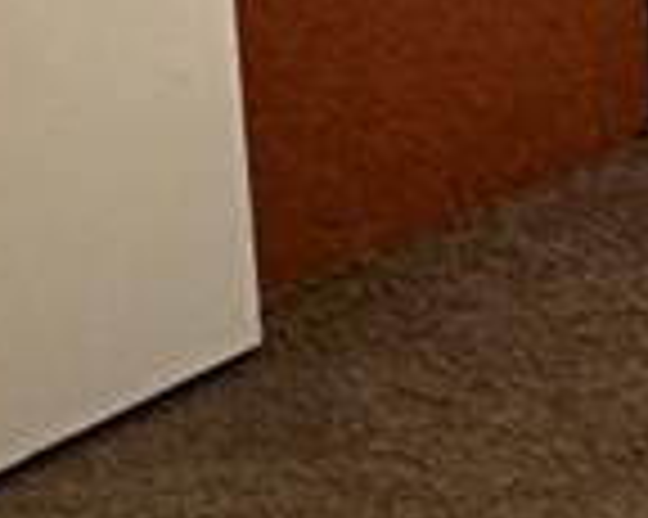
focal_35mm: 97
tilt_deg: -6.4
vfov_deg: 13.2
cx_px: 1305
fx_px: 1859
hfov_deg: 15.6
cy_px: -586
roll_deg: +0.4
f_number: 2.2
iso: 640
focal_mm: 2.22
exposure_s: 1/60
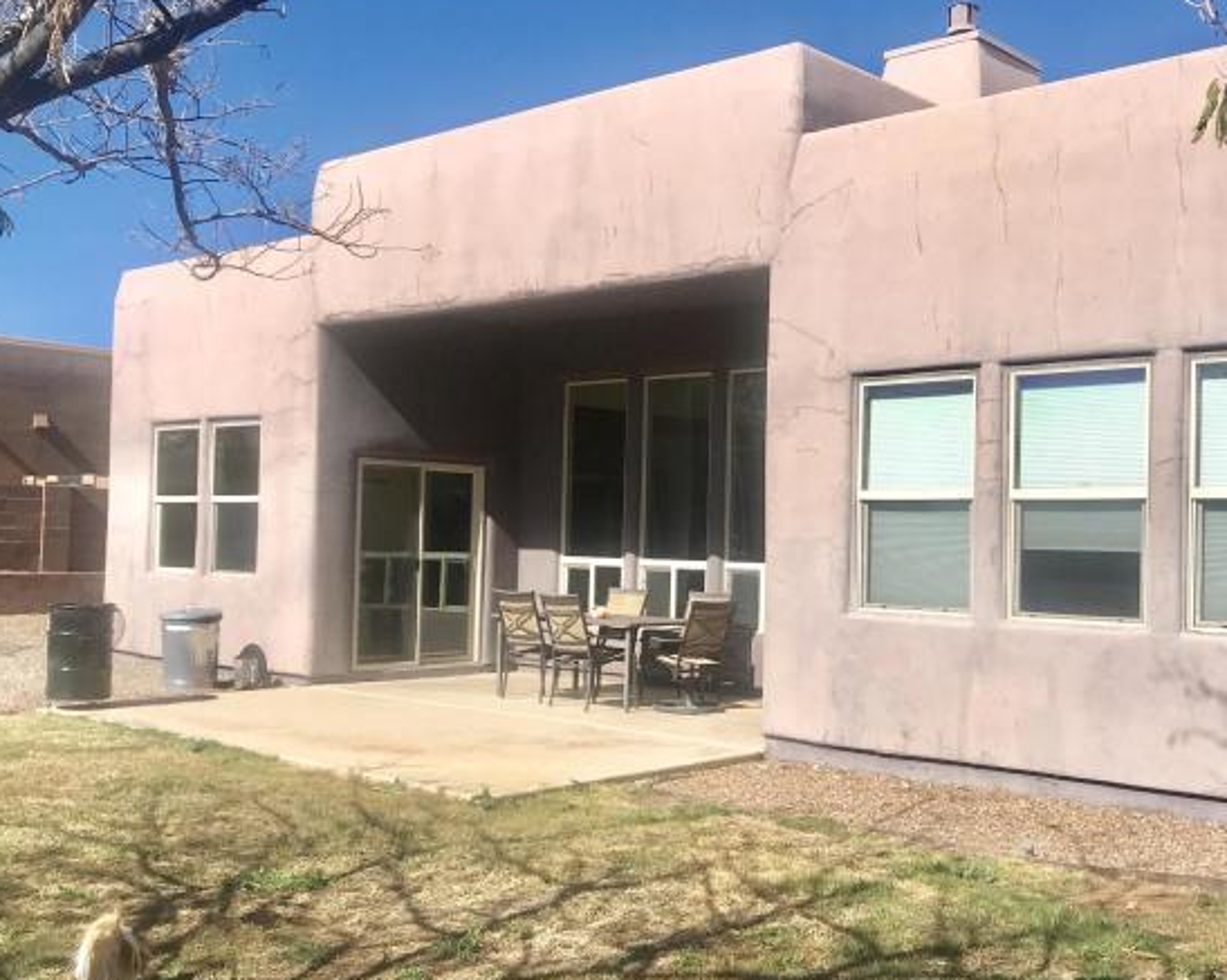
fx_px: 1452
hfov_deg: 45.5
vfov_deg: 37.3
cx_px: 742
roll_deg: -1.6
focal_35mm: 40
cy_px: 502
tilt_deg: -0.3
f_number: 1.8
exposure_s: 1/3195
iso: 20
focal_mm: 3.99
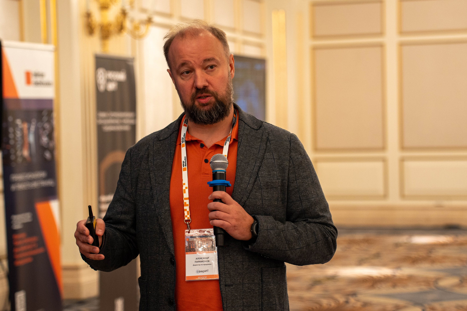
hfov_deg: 18.3
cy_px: 156
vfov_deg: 12.2
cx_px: 234
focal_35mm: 112
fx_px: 1453
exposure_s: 1/200
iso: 640
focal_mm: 75
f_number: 2.8
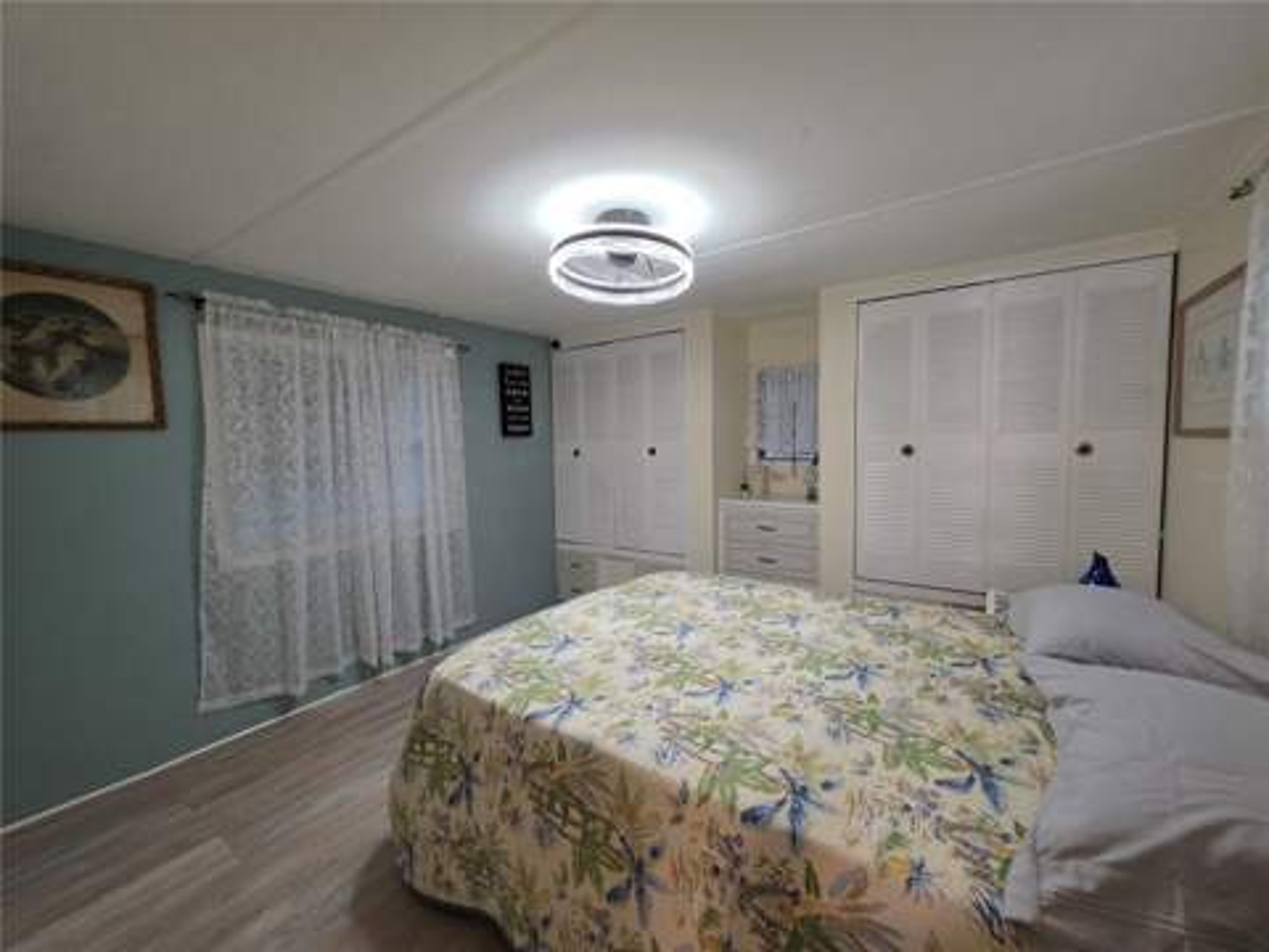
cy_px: 476
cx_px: 634
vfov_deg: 89.9
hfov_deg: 106.2
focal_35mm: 13
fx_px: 477
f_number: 1.9
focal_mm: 2.2
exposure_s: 1/60
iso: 400
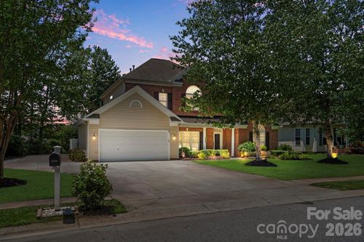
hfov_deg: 65.5
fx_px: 283
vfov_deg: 46.4
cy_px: 121
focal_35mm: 28
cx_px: 182
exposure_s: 1/80
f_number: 10
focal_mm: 28
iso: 64
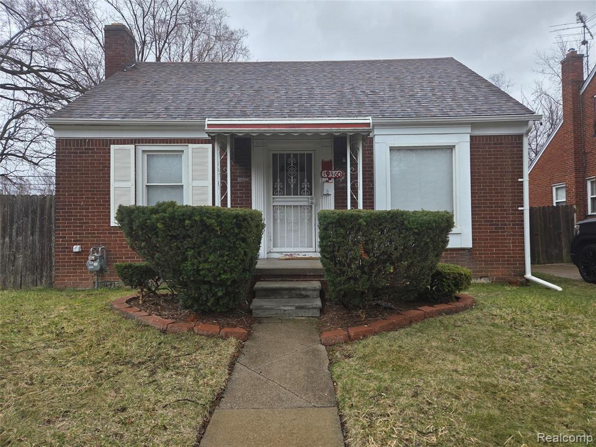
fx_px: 396
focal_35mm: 23
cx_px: 298
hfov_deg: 73.9
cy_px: 224
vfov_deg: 58.9
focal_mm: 5.4
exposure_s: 1/989
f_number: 1.8
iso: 80
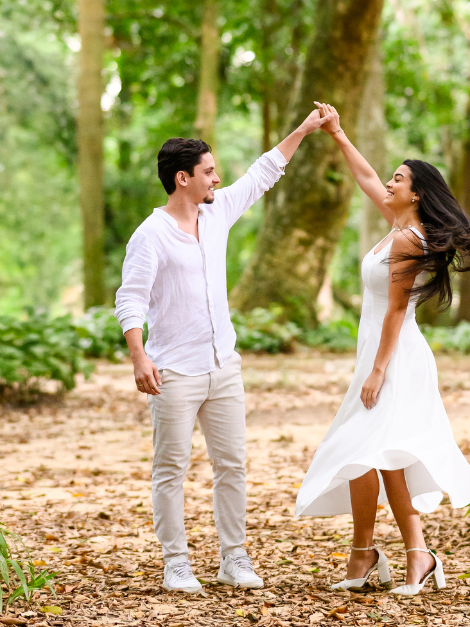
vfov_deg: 13.0
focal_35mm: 151
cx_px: 308
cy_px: 172
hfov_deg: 9.8
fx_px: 2734
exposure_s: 1/640
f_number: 1.8
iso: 2500
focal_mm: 85
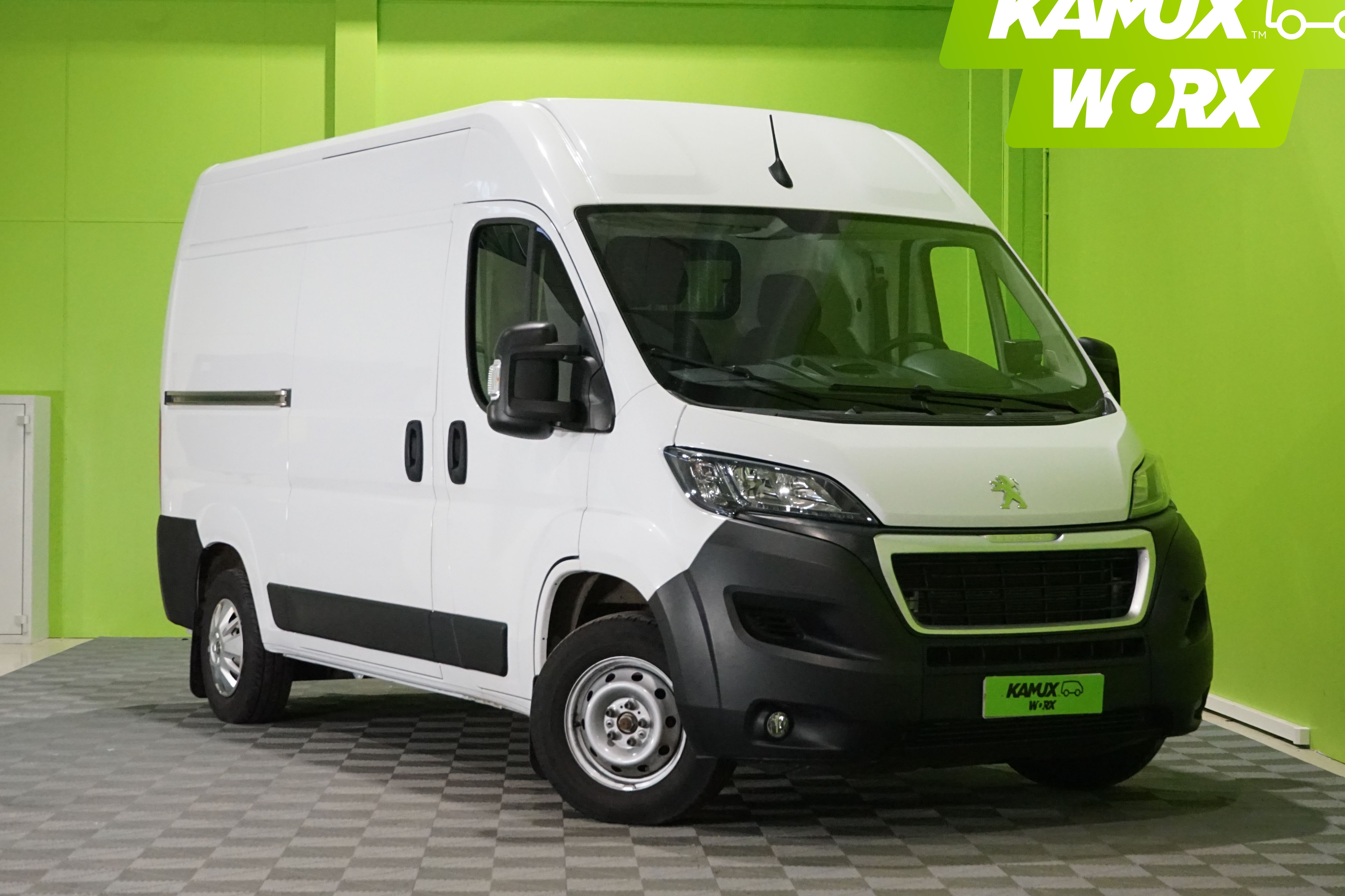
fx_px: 2540
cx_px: 715
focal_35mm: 68
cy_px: 411
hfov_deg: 29.6
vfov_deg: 20.0
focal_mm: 59
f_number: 10
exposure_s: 1/80
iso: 6400
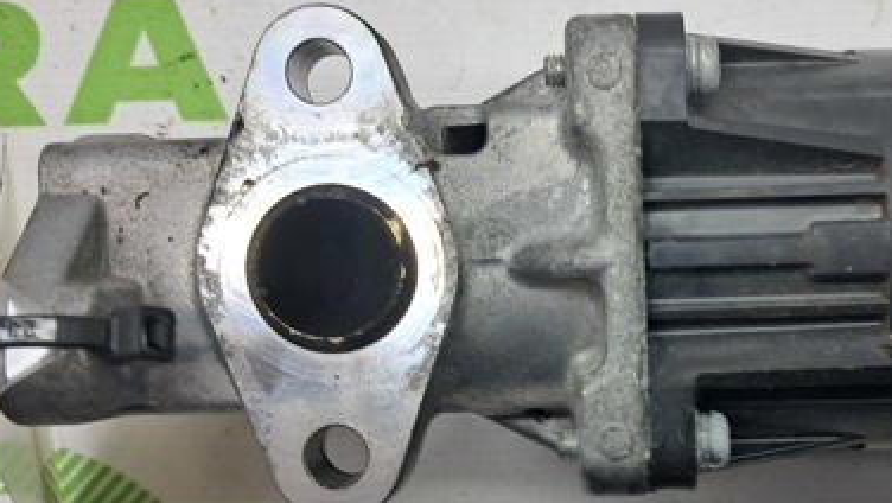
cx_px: 624
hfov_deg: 40.6
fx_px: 1183
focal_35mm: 50
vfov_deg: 23.9
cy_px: 333
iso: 50
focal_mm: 4
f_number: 1.8
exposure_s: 1/50
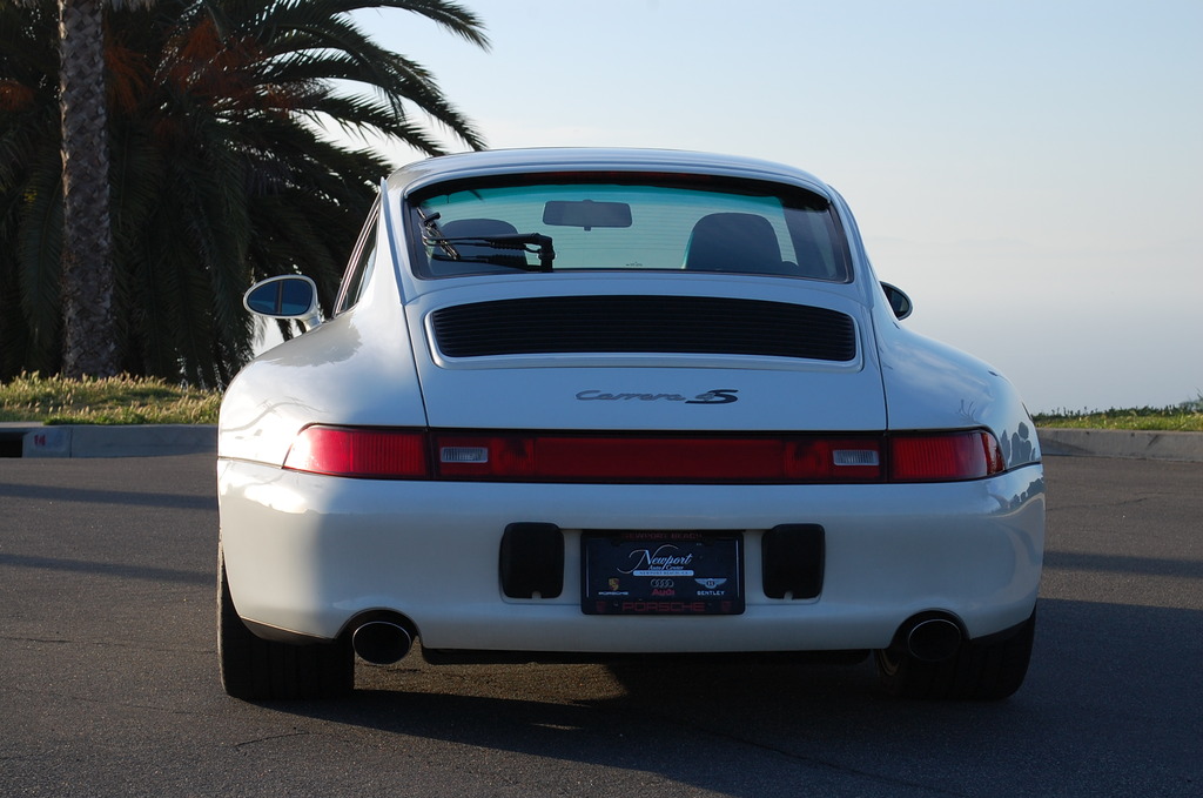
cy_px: 399
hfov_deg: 24.7
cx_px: 602
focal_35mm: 82
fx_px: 2752
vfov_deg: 16.5
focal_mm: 55
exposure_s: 1/250
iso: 200
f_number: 8
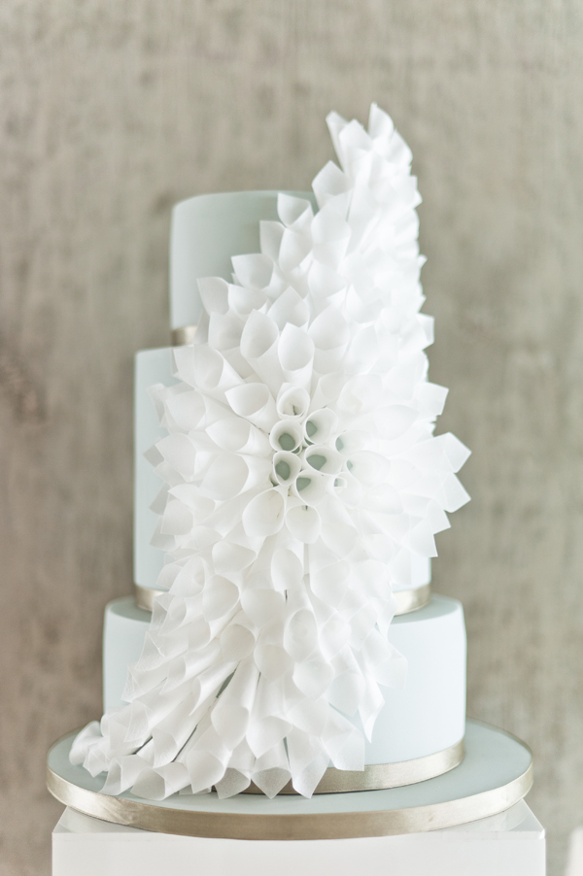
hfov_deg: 27.0
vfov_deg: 39.6
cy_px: 438
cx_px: 292
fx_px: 1216
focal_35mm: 50
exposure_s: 1/400
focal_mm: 50
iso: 200
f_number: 1.4
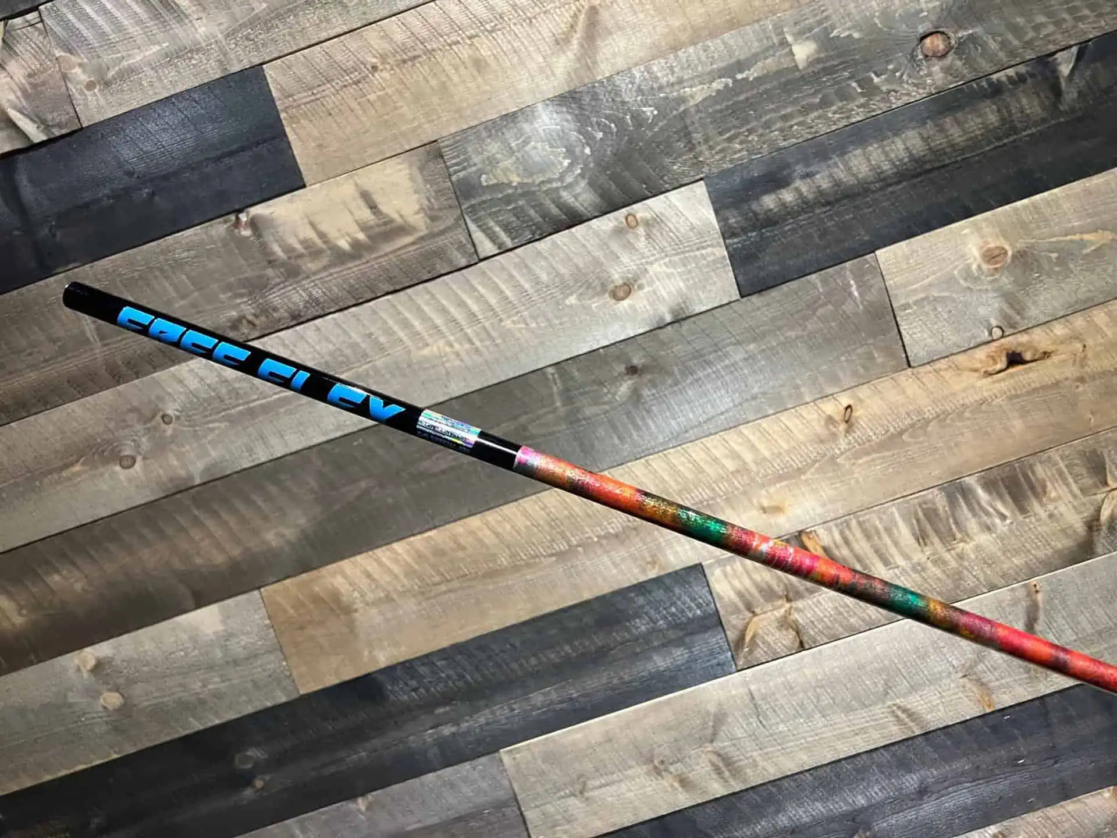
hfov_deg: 67.3
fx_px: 839
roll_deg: +19.1
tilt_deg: -4.2
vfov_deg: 53.1
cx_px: 558
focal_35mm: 26
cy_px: 419
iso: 250
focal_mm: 5.7
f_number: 1.5
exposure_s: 1/60
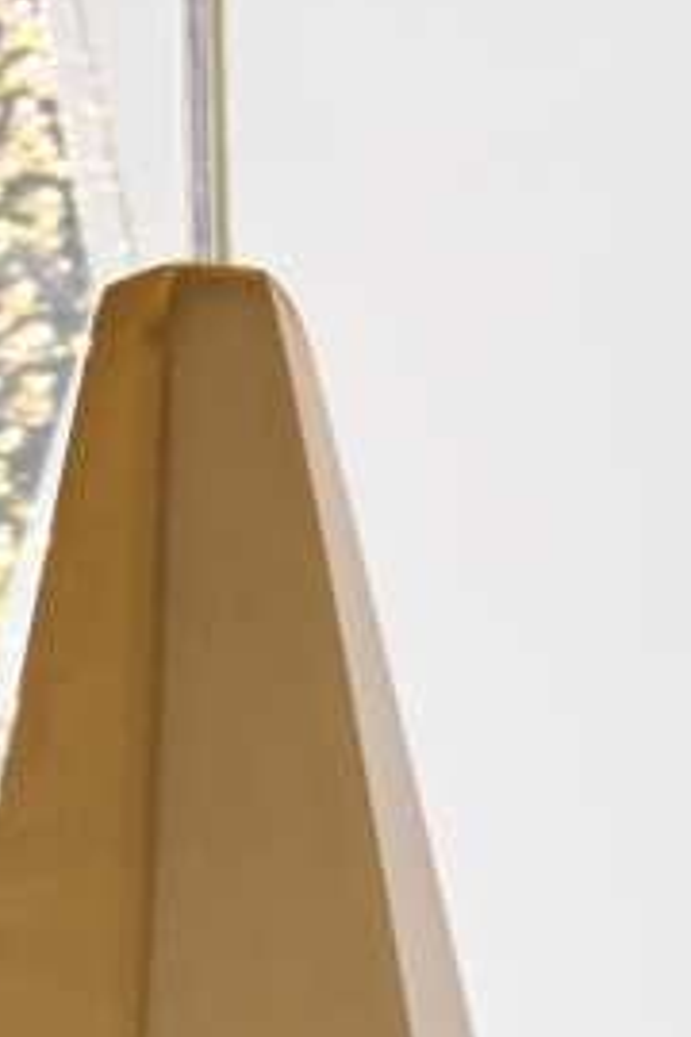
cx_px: 303
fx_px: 14308
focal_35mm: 497
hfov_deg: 2.8
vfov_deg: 4.1
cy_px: 1544
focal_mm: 70
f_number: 22
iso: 100
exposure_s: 1/2
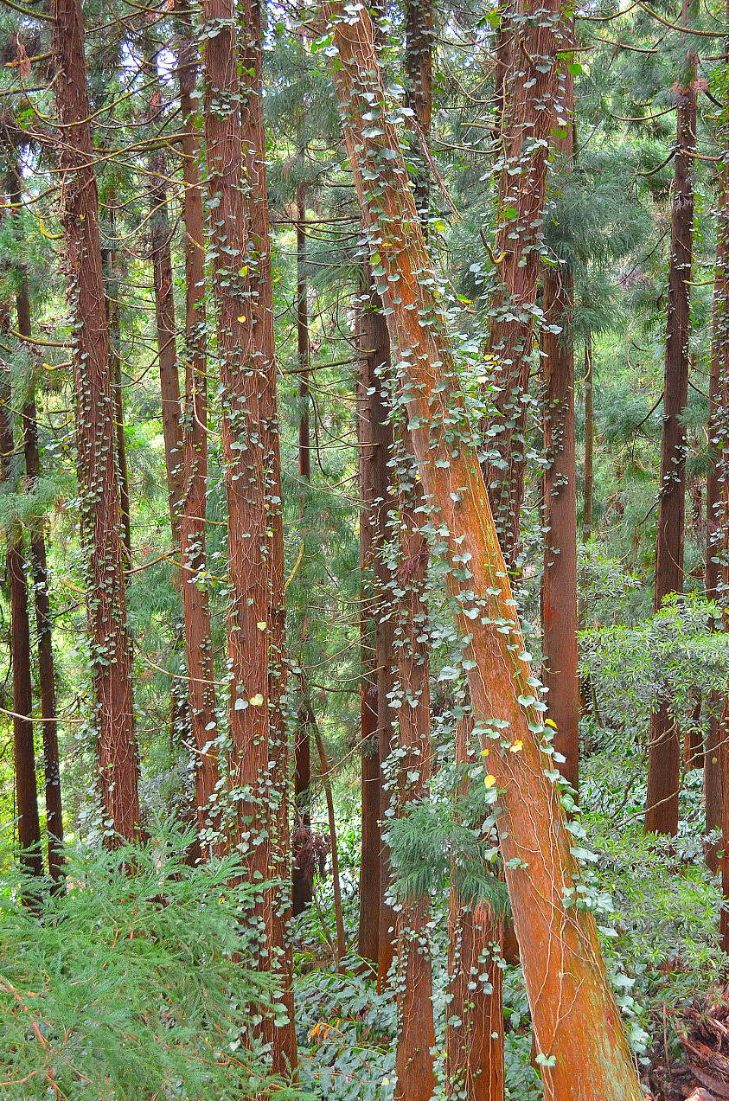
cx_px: 389
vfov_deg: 40.4
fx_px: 1495
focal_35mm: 49
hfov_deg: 27.4
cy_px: 591
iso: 900
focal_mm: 26
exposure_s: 1/60
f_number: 4.2
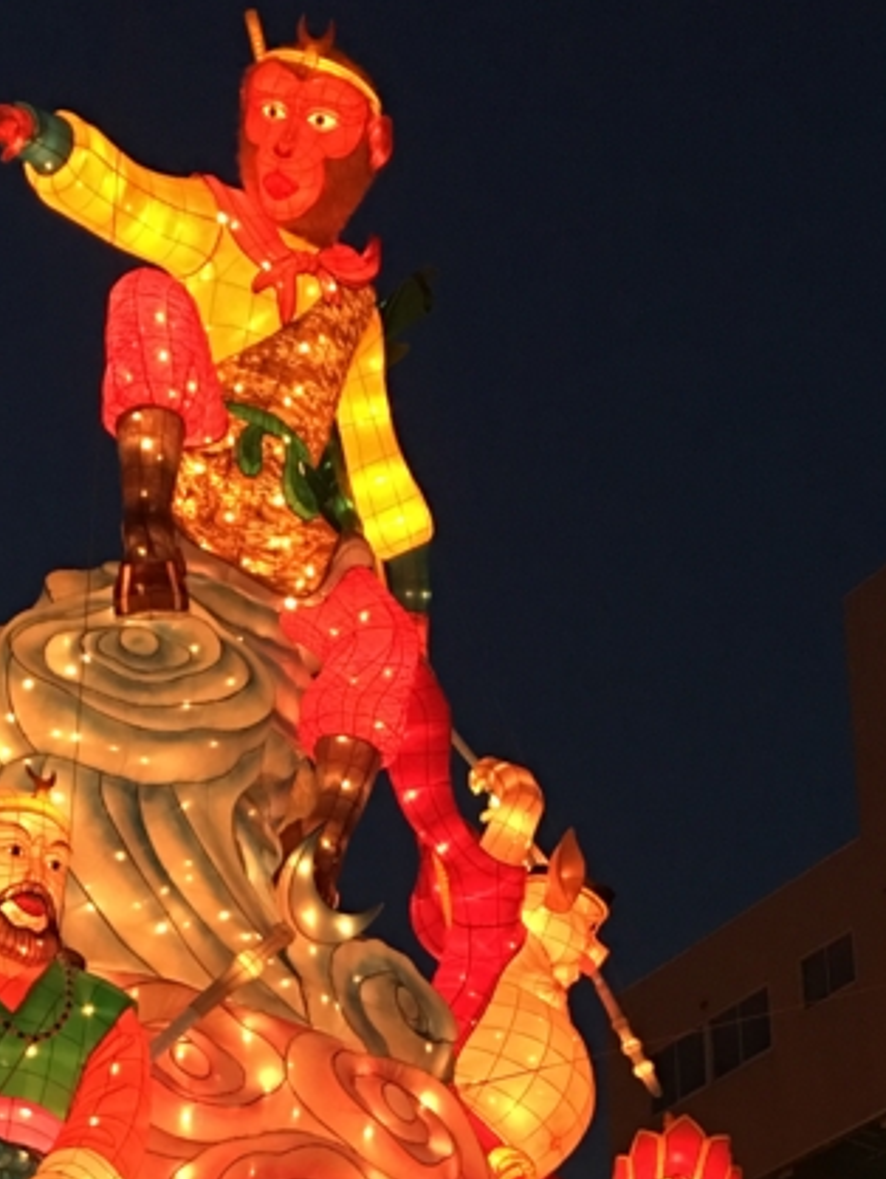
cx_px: 285
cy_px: 1278
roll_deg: -0.4
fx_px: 2421
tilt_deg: +23.6
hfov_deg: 20.7
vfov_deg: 25.5
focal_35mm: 71
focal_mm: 4.15
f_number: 2.2
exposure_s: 1/15
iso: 80
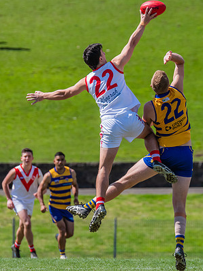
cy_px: 156
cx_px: 146
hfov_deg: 1.8
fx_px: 6588
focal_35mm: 843
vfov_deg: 2.4
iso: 800
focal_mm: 420
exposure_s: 1/2000
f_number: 7.1
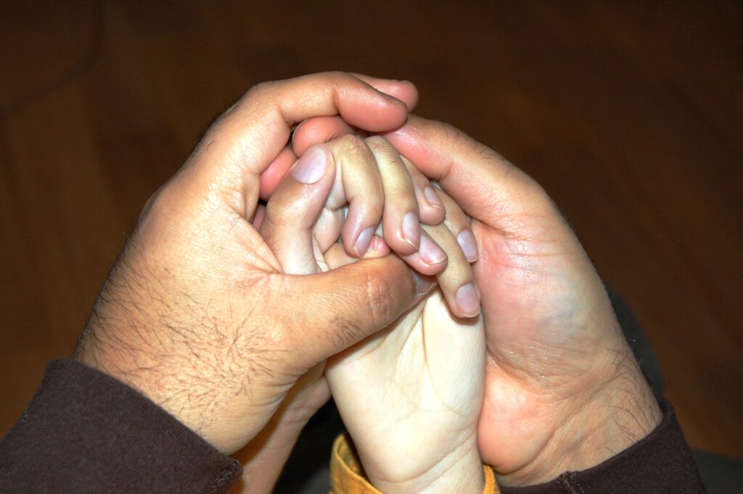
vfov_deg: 20.1
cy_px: 247
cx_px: 372
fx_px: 1392
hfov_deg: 29.9
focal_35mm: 68
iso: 400
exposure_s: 1/60
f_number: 5.3
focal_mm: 45
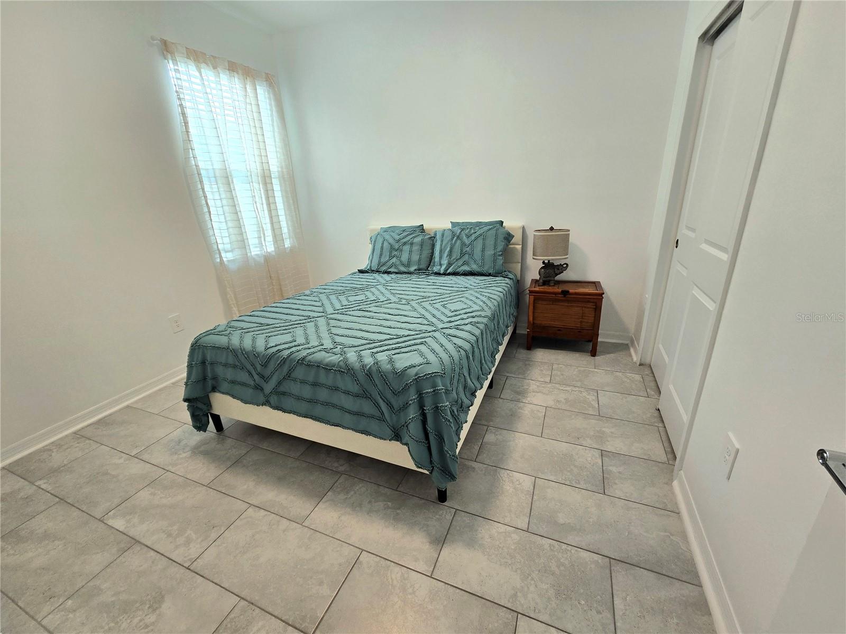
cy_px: 317
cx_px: 423
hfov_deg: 106.2
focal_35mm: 13
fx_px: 318
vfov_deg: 89.9
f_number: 2.2
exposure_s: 1/60.2
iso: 80
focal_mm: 2.2
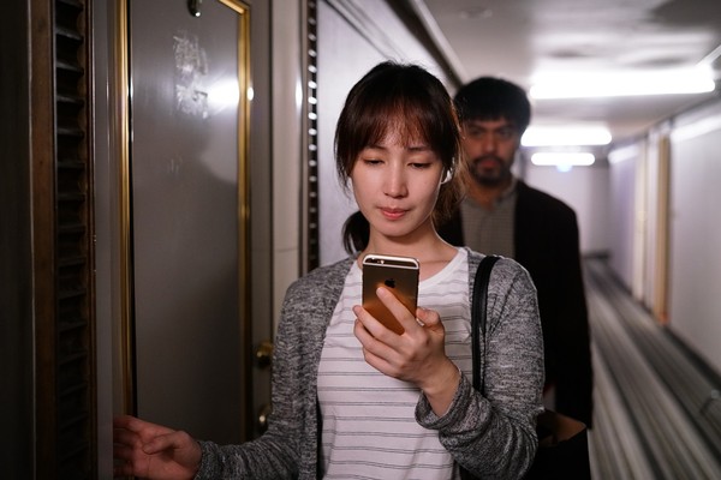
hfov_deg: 48.5
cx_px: 360
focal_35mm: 40
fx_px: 801
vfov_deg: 33.4
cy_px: 240
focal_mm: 40
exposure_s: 1/100
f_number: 2.2
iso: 4000
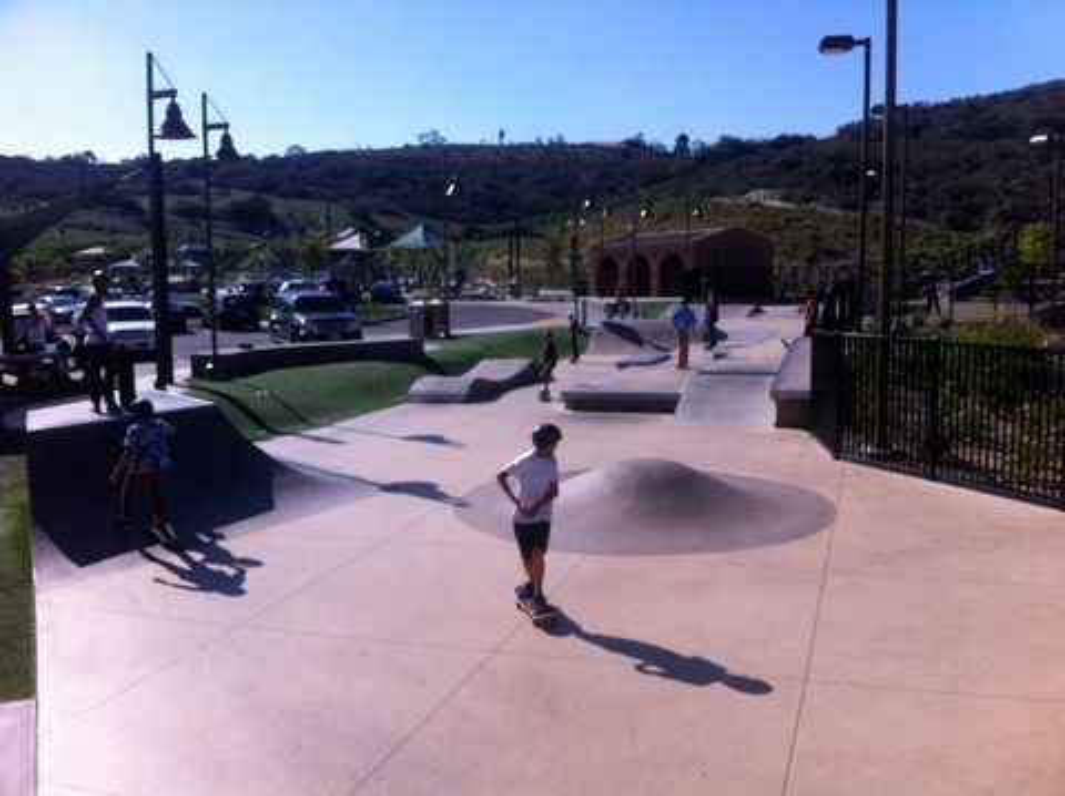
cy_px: 398
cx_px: 532
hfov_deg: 52.7
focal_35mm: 35
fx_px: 1076
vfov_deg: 40.6
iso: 80
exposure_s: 1/1588
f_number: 2.8
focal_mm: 3.85
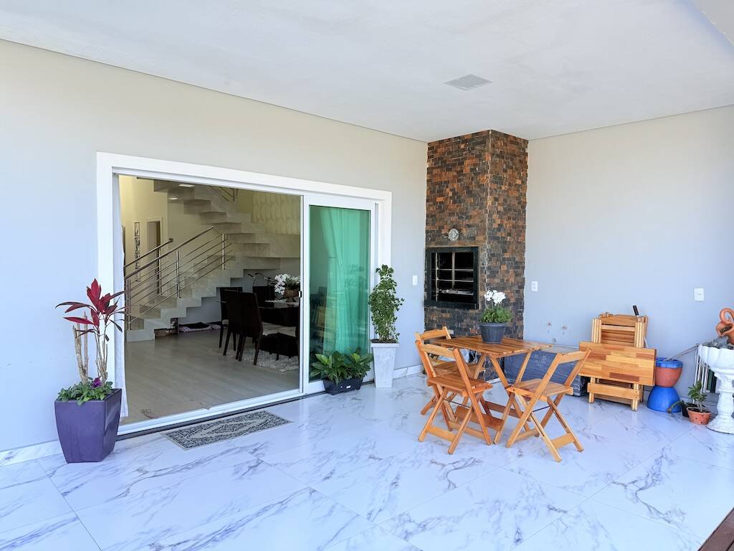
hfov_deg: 71.6
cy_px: 276
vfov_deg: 56.8
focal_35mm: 24
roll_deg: -0.4
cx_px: 367
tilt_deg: -1.1
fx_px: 509
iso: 80
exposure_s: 1/453
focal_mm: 6.76
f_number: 1.78
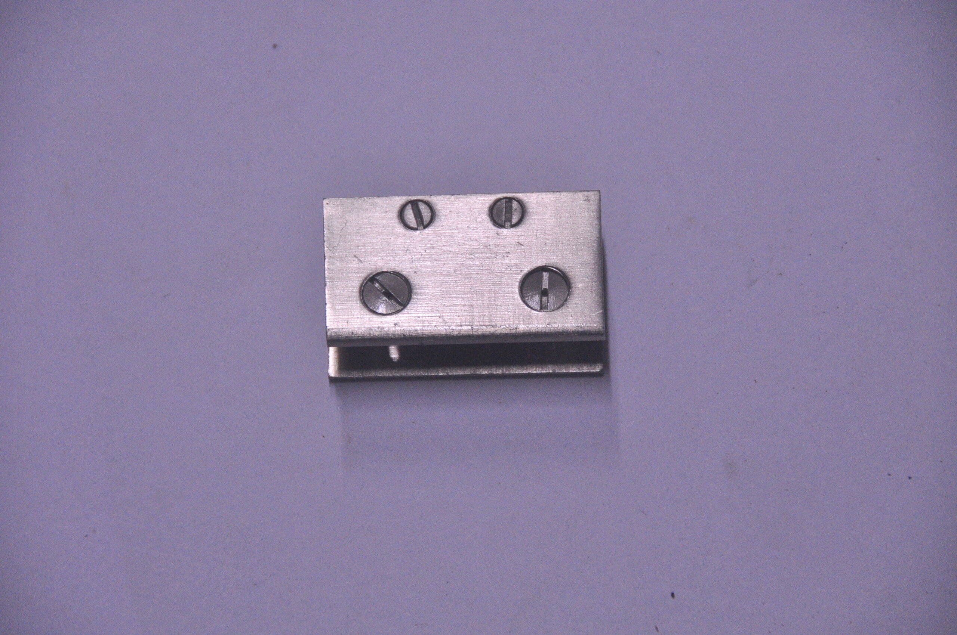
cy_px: 318
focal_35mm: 300
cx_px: 478
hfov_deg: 6.9
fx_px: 7965
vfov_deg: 4.6
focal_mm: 200
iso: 1250
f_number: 5.6
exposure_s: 1/125
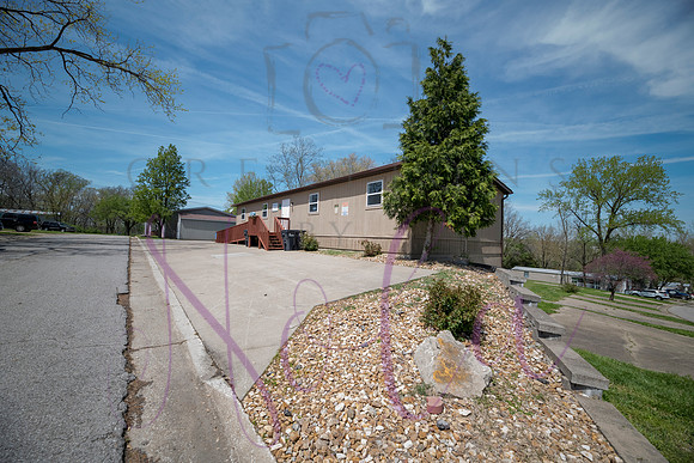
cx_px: 347
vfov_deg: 81.2
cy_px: 232
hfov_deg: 104.2
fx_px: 270
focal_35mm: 14
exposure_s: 1/320
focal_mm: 14
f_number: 8
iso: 400
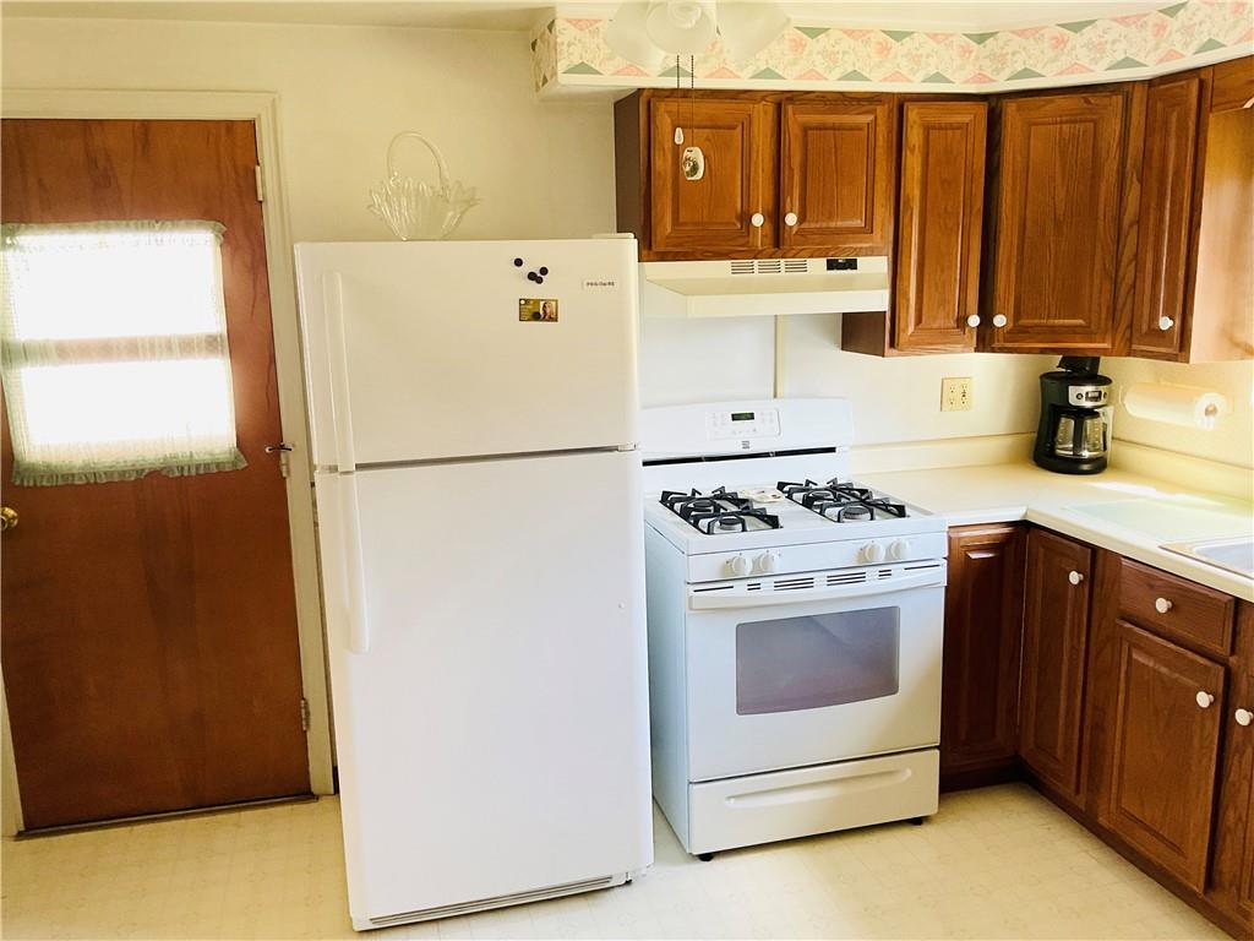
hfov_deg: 61.7
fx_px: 1051
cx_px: 627
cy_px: 470
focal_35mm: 29
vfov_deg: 48.2
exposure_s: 1/77
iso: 64
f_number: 1.8
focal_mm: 3
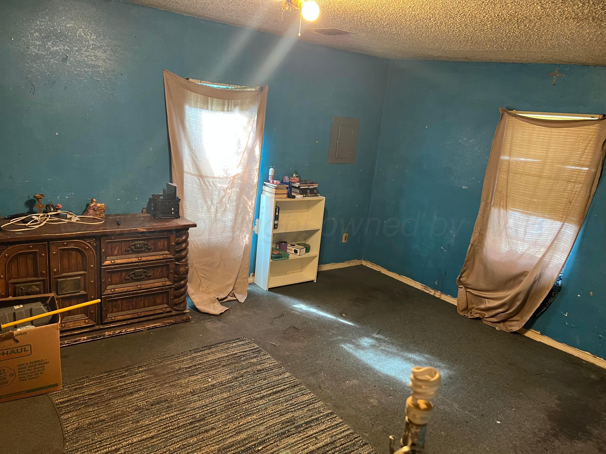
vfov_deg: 53.1
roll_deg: -5.6
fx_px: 455
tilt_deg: -15.5
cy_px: 227
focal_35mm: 26
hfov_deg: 67.3
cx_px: 303
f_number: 1.5
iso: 400
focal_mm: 5.7
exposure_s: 1/60
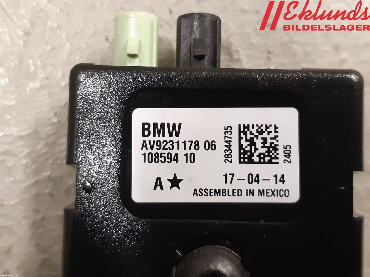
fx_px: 278
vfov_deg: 53.1
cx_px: 185
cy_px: 138
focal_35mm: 26
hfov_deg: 67.3
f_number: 1.7
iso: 250
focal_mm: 3.93
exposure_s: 1/50
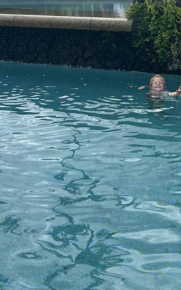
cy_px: 73
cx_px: 171
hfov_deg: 21.4
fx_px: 466
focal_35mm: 59
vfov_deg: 33.9
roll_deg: +0.8
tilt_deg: -12.3
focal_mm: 5.7
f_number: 1.5
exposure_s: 1/3968
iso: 50
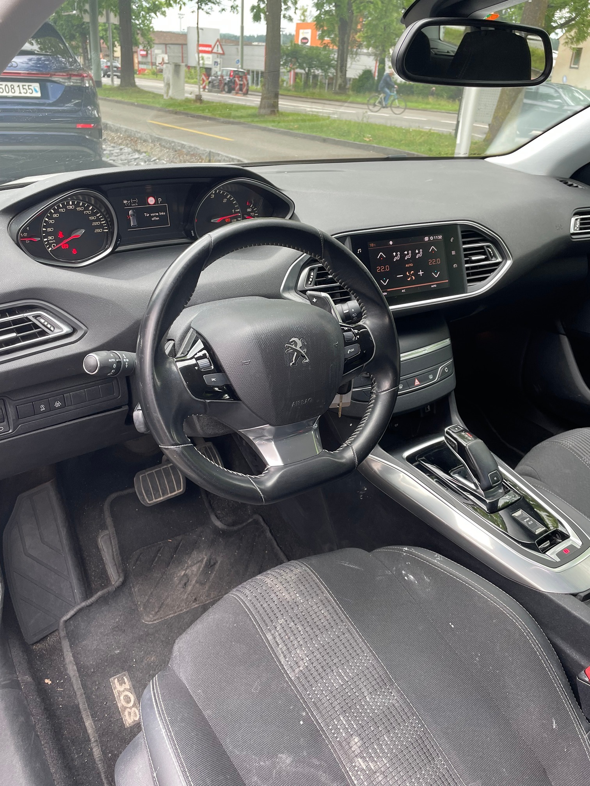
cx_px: 295
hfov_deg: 53.1
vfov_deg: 67.3
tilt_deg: -27.4
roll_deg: -4.1
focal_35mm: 26
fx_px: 591
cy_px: 393
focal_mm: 4.2
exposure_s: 1/121
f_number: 1.6
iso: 50
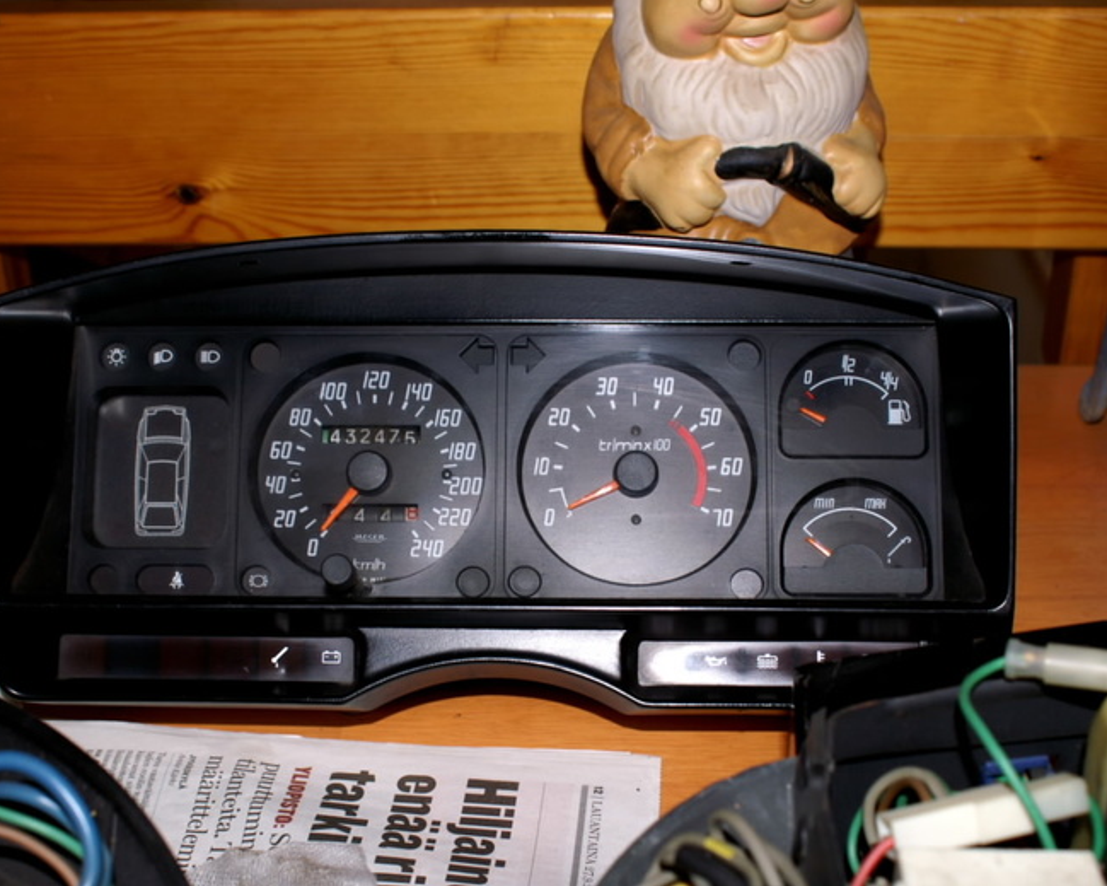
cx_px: 530
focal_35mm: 48
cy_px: 446
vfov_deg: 31.4
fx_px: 1572
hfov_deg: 38.8
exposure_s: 1/60
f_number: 5.6
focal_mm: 28
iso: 400
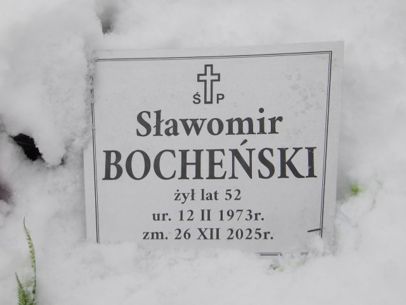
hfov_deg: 27.8
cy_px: 152
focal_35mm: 70
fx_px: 821
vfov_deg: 21.0
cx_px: 203
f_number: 4.9
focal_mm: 12.5
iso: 100
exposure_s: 1/166
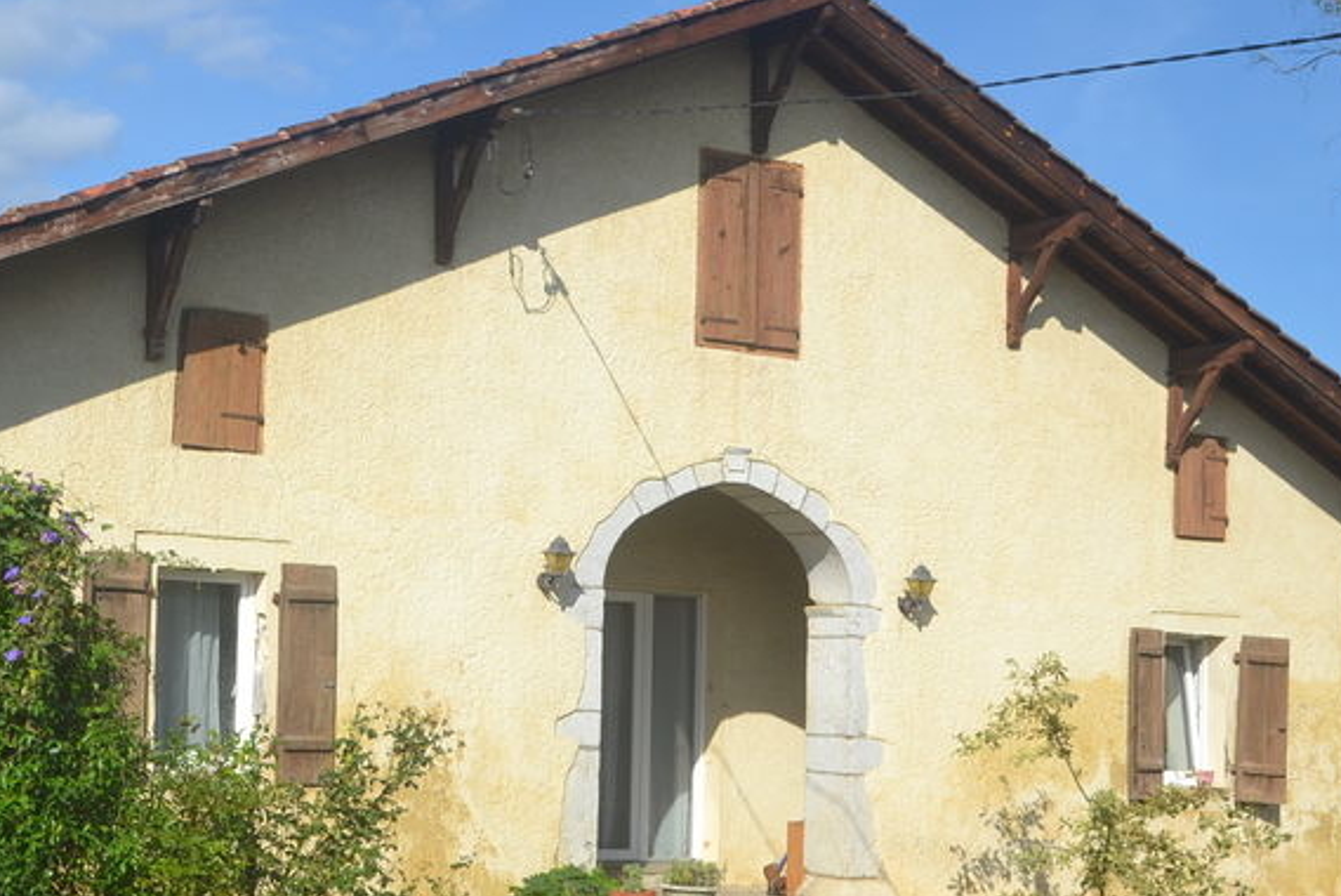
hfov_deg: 33.6
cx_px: 288
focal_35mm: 58
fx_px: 2161
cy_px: 475
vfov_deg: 23.4
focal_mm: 22
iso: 100
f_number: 8
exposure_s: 1/250
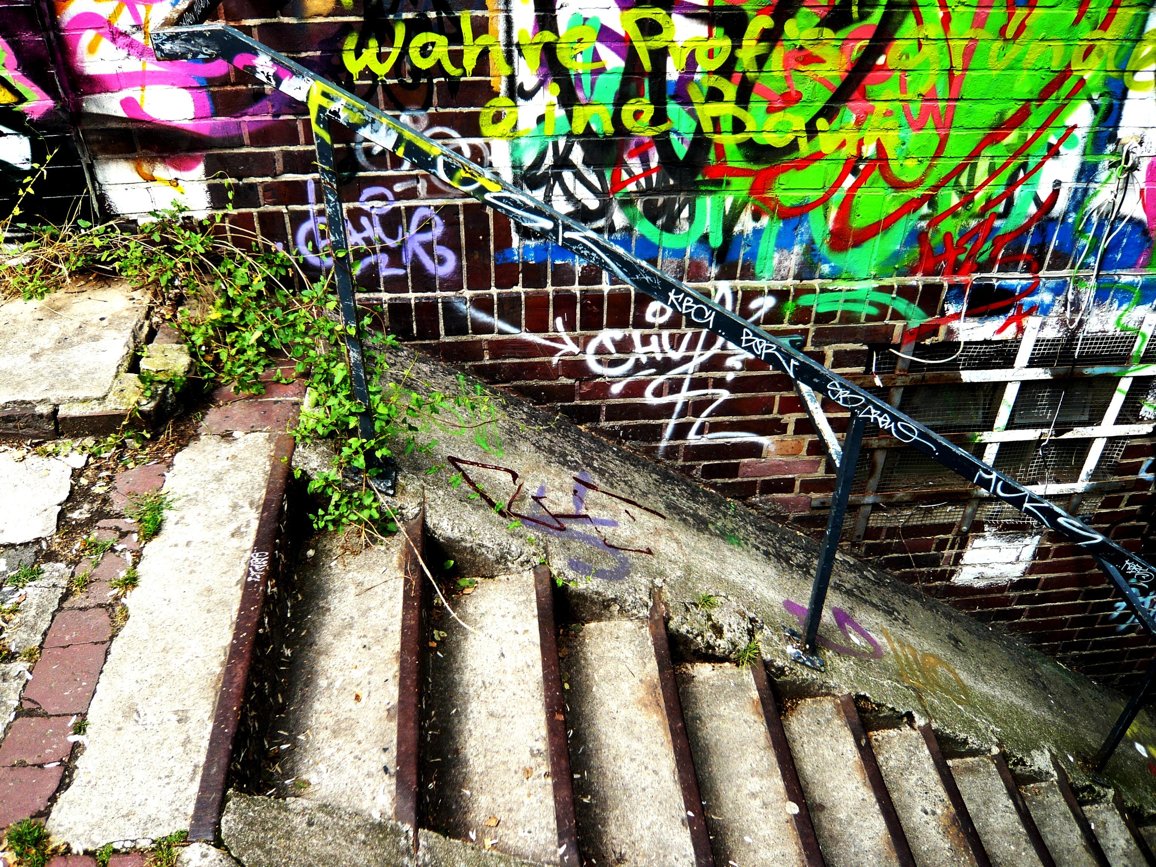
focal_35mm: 28
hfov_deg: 63.4
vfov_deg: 49.7
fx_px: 935
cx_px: 578
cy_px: 434
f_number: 2.8
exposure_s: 1/125
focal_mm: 4.6
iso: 100
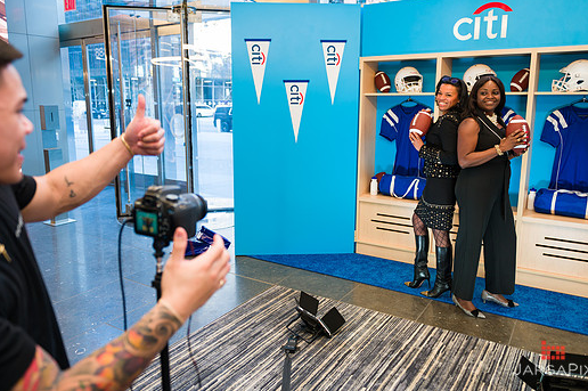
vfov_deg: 47.8
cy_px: 180
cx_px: 292
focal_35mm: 27
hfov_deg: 67.4
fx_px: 441
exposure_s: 1/125
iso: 400
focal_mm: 24
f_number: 3.2
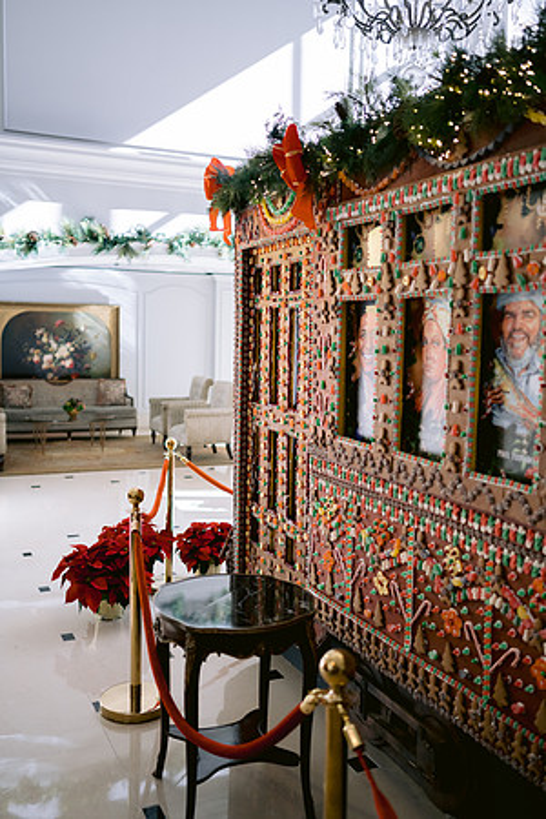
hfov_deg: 37.9
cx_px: 273
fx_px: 796
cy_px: 410
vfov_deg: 54.4
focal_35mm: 35
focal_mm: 35
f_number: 1.8
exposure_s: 1/800
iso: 400
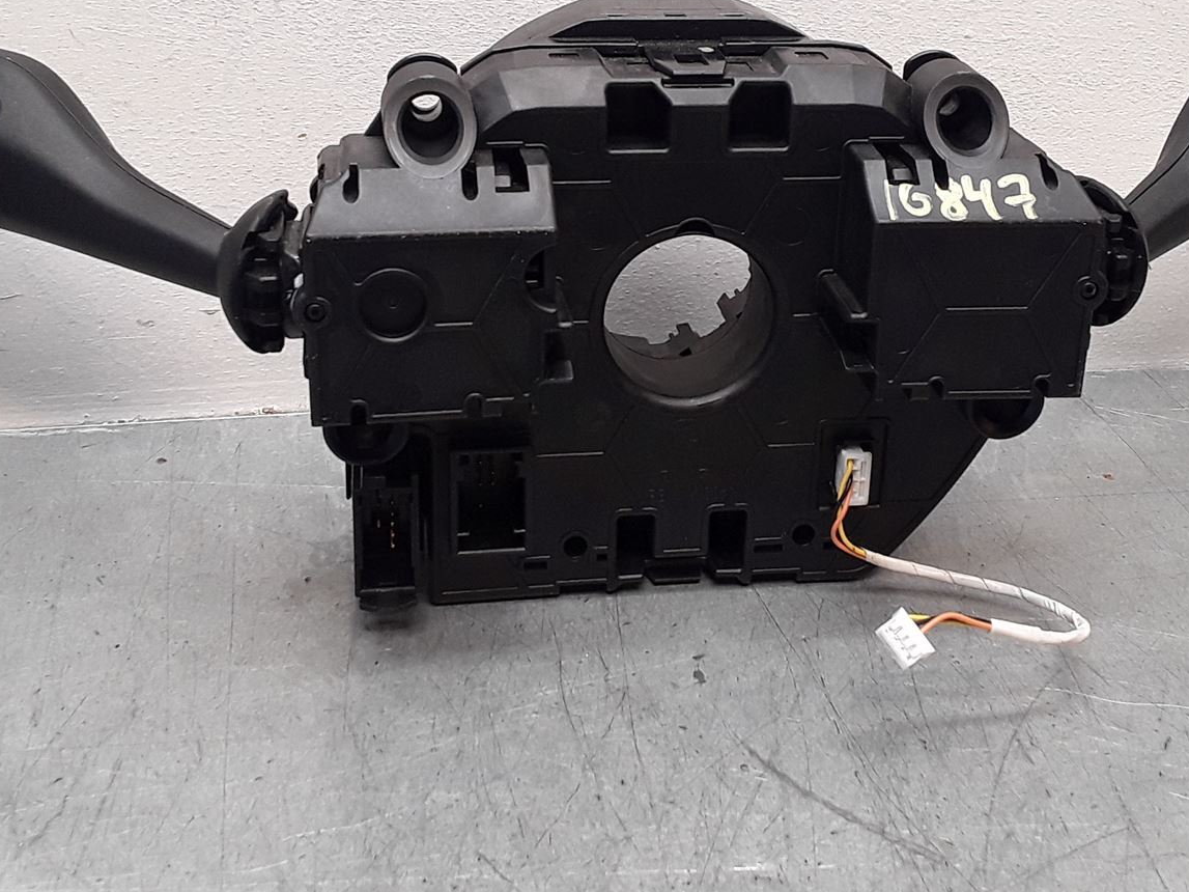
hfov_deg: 38.2
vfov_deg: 28.9
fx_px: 1717
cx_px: 639
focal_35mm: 50
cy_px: 287
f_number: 1.9
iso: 40
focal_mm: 2.91
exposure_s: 1/50
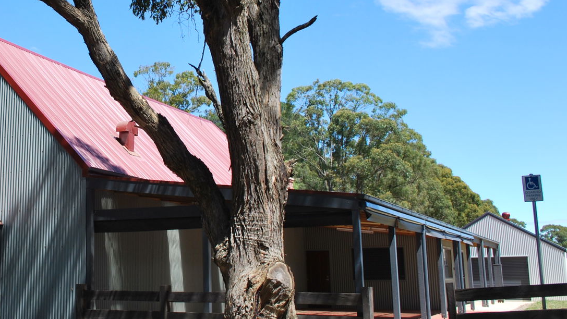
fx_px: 752
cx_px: 111
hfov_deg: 39.6
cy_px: 92
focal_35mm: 50
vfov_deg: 23.8
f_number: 7.1
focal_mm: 18
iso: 100
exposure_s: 1/200
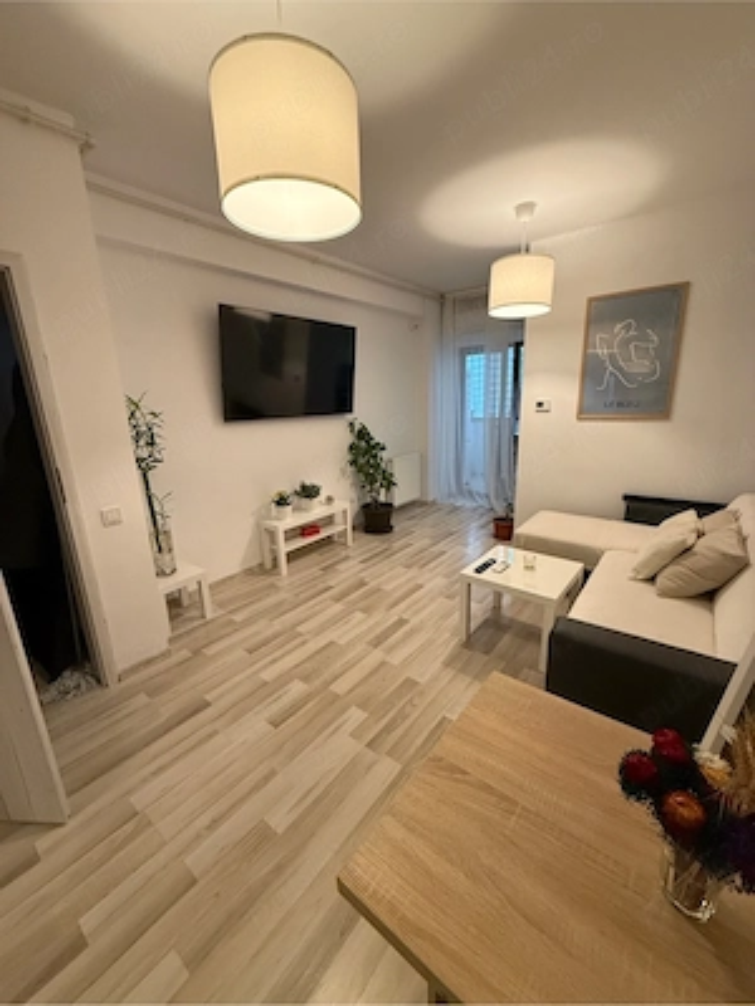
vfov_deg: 102.1
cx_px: 378
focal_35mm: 14
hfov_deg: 85.7
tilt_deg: -14.3
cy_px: 503
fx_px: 407
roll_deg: +1.9
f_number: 2.2
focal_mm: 2.22
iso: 500
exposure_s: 1/60
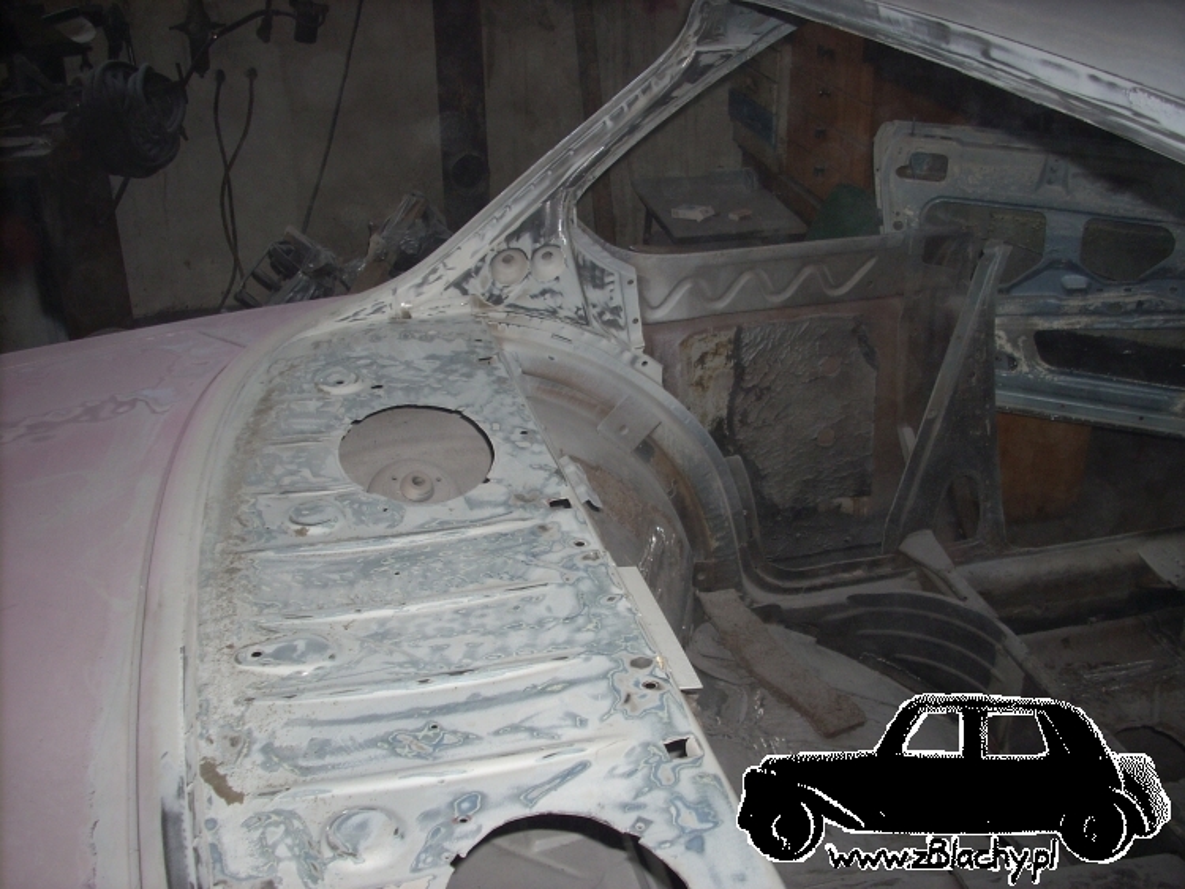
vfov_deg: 38.7
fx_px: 1267
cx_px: 592
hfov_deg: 50.1
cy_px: 444
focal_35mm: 37
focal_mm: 6.2
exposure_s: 1/60
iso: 64
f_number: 2.8
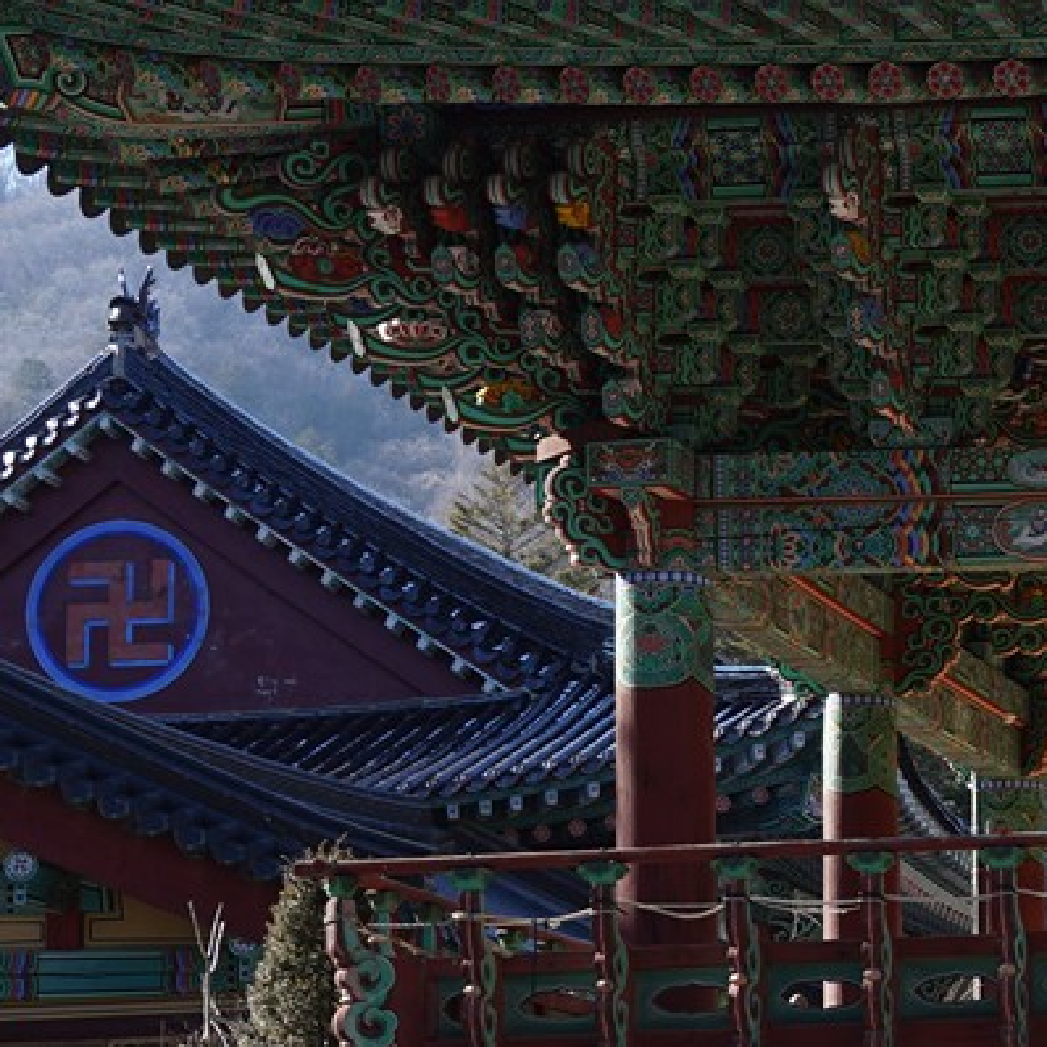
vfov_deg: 14.0
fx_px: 4243
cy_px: 805
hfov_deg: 12.7
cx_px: 1915
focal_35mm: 124
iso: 100
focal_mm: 29
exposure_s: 1/100
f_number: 7.1
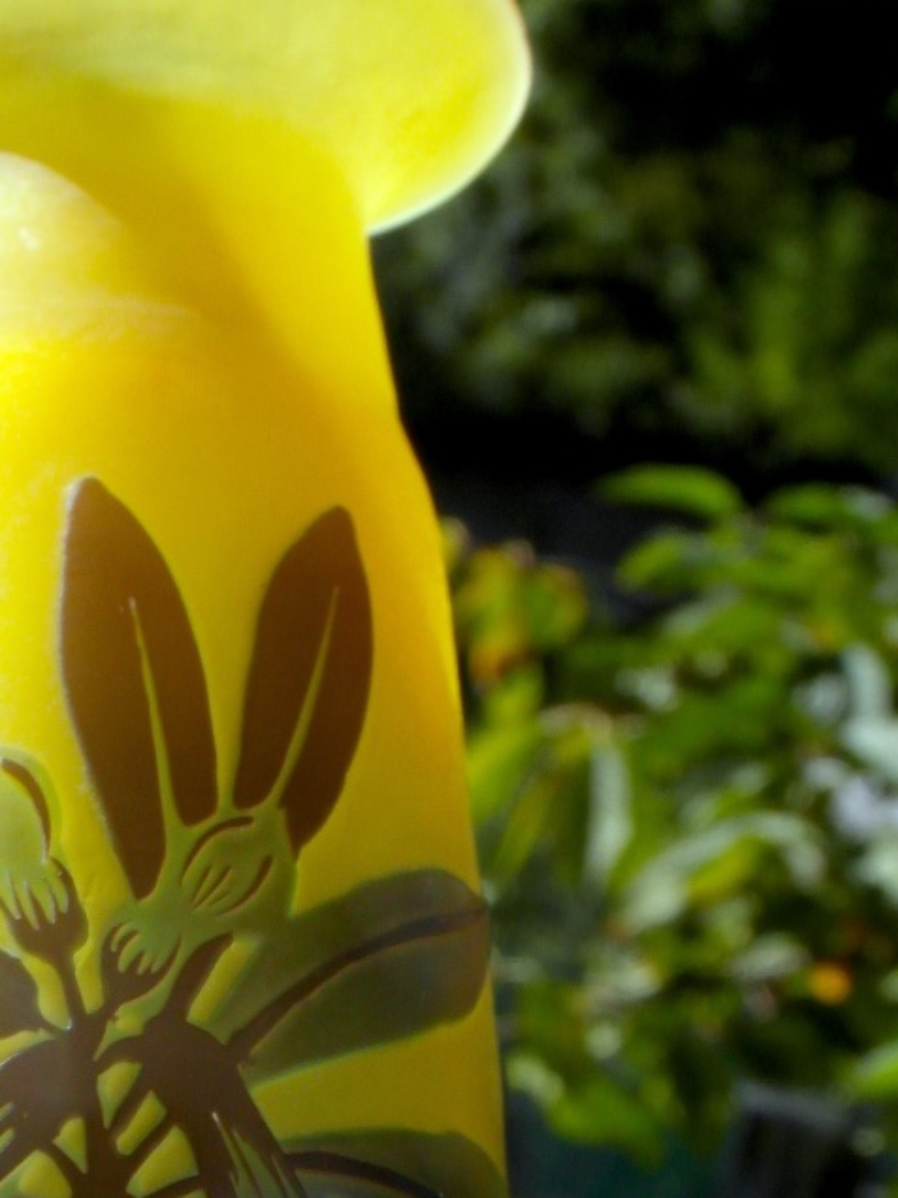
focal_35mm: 100
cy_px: 801
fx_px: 3459
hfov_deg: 14.7
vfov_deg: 19.6
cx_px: 117
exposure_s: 1/350
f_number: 6
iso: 80
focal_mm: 8.7
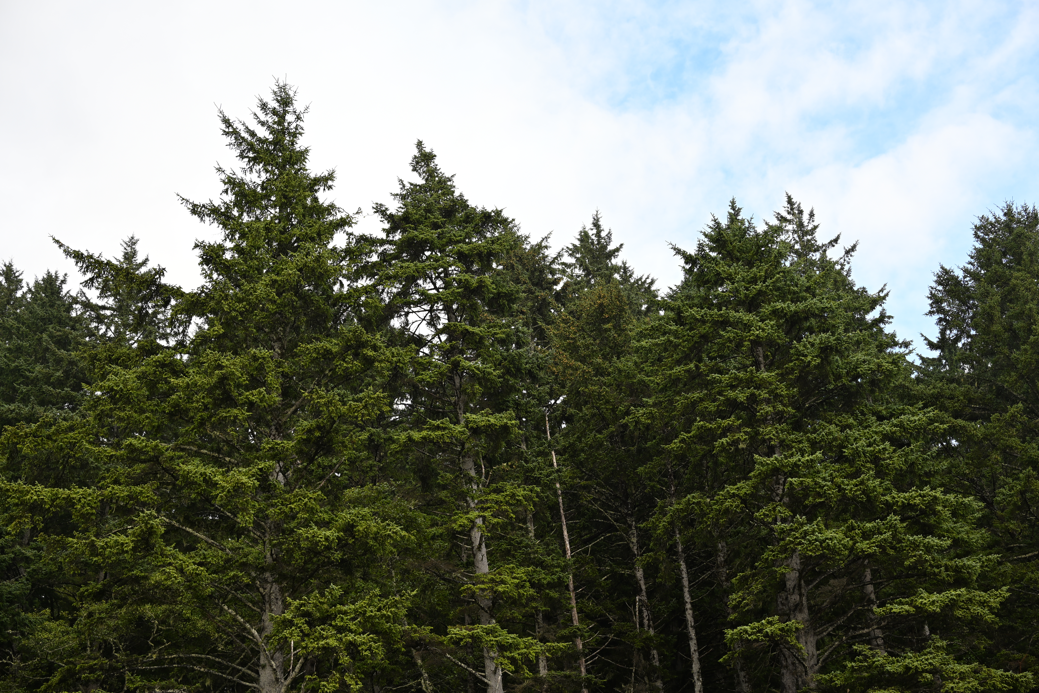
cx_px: 520
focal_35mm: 50
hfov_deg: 39.6
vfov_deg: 27.0
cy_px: 346
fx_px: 1443
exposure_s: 1/250
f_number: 5.6
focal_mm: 50
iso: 160
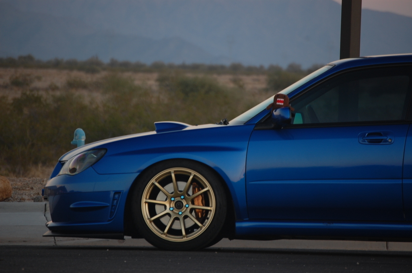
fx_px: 3427
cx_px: 206
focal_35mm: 300
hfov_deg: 6.9
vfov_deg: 4.6
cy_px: 136
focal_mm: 200
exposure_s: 1/15
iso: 200
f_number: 5.6
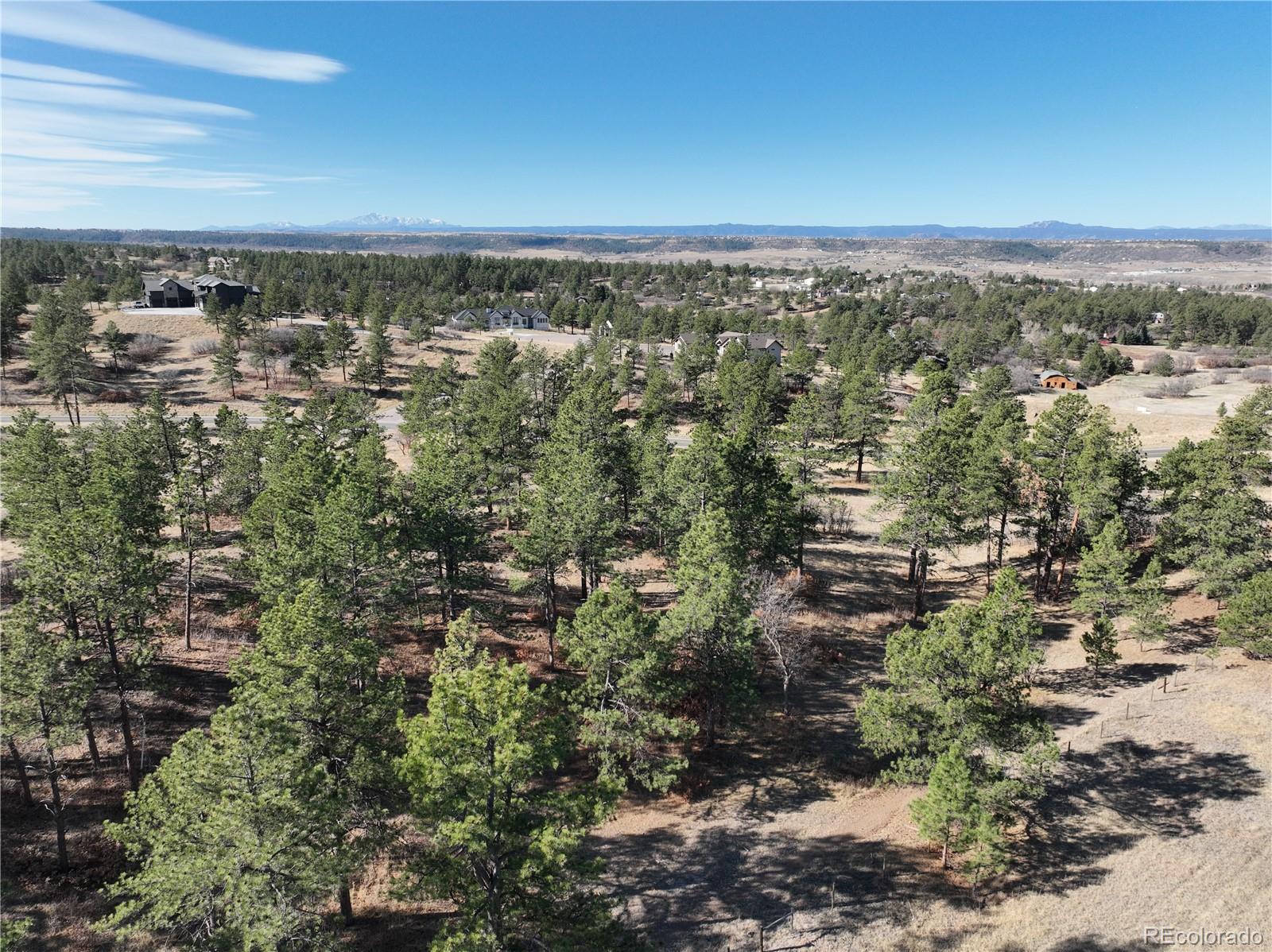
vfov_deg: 56.8
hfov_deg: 71.6
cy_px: 476
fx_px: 881
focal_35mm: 24
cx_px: 636
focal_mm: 12.29
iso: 150
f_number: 2.8
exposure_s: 1/1600
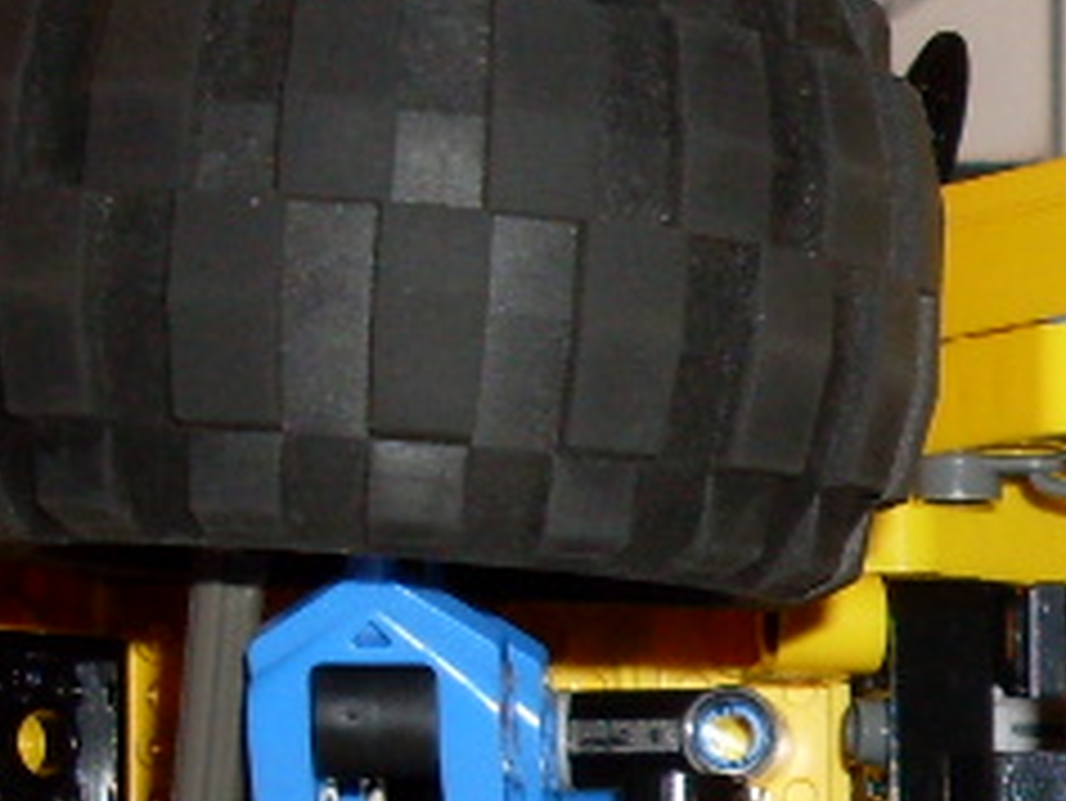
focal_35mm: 164
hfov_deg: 11.1
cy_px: 1233
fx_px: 5053
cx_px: 1988
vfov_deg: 8.8
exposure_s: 1/45
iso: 100
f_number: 2.8
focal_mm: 6.3
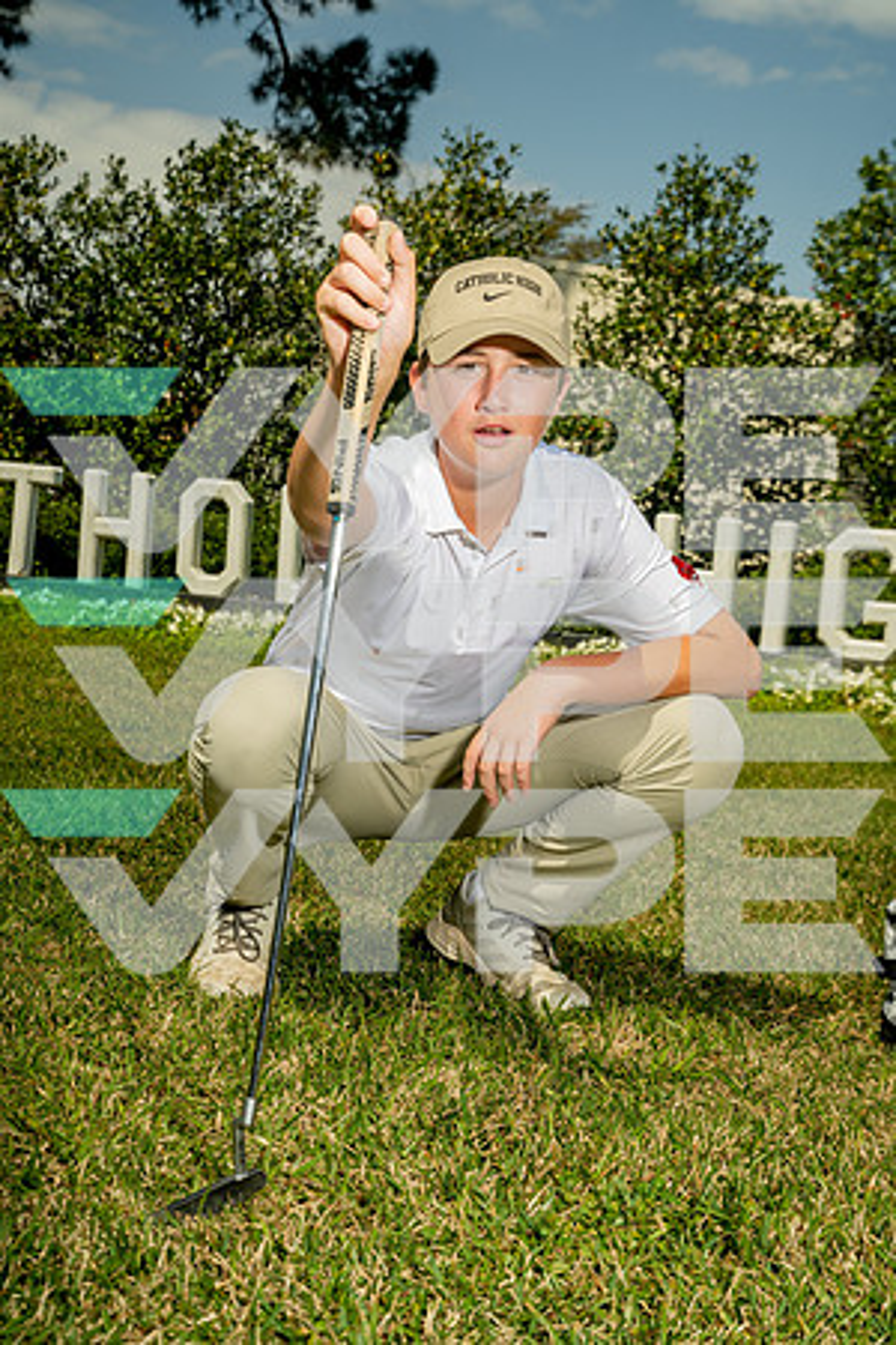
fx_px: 2016
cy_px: 672
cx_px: 448
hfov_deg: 25.1
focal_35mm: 54
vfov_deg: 36.9
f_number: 8
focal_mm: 54
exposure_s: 1/250
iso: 100
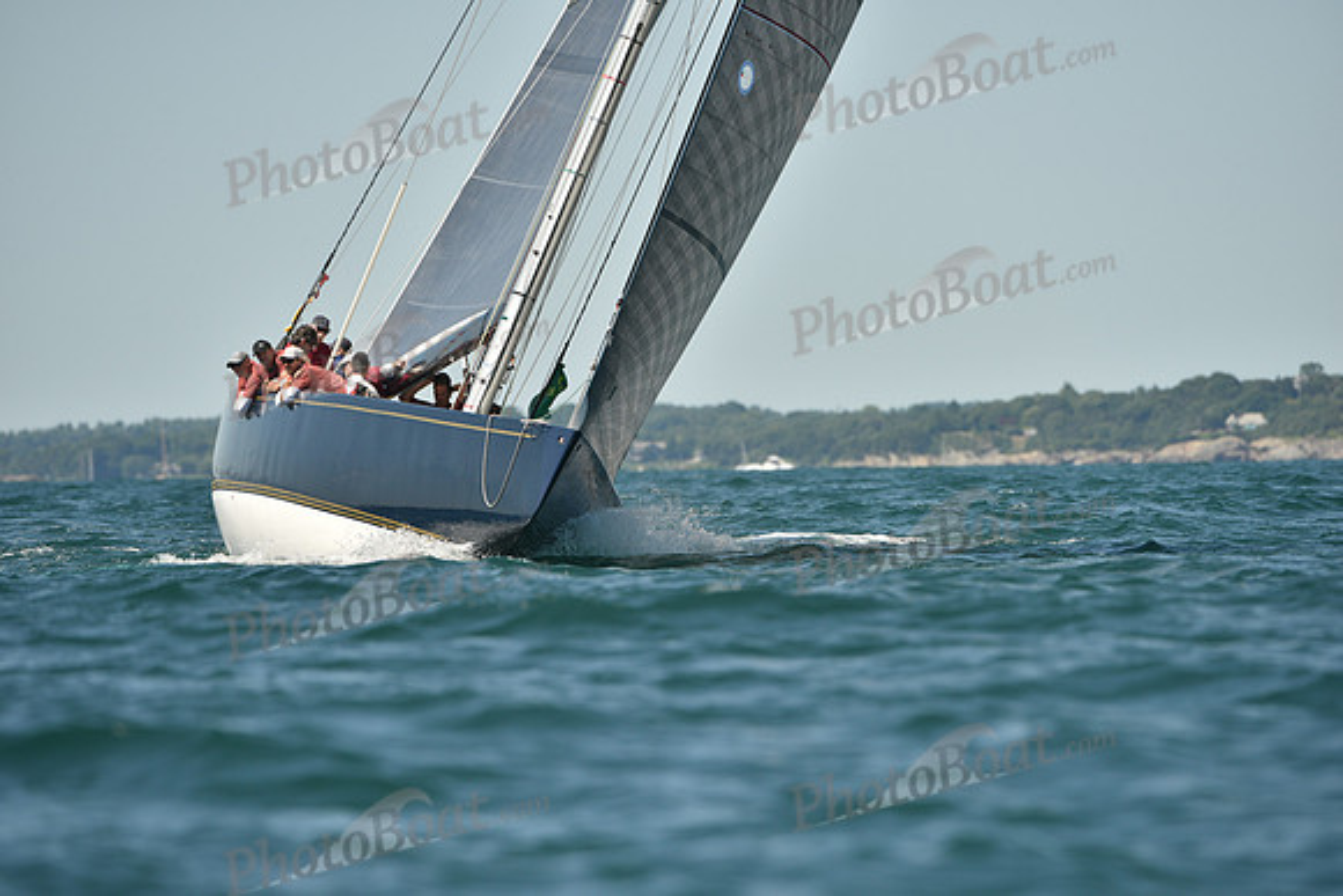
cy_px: 448
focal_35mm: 400
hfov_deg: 5.2
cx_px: 672
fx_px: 14925
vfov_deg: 3.4
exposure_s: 1/1250
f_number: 6.3
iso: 250
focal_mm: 400
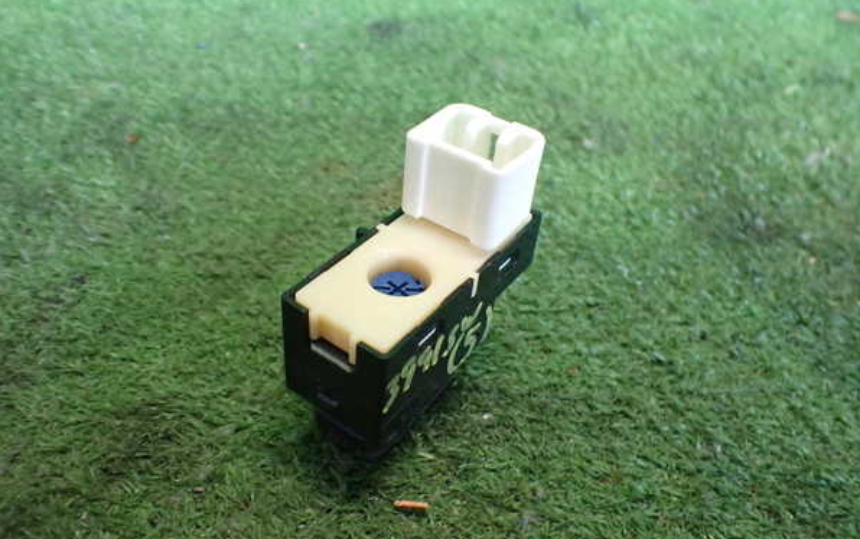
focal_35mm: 32
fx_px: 750
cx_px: 430
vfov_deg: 39.4
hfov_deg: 59.6
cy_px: 250
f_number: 2.3
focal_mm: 5.4
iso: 800
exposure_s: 1/80
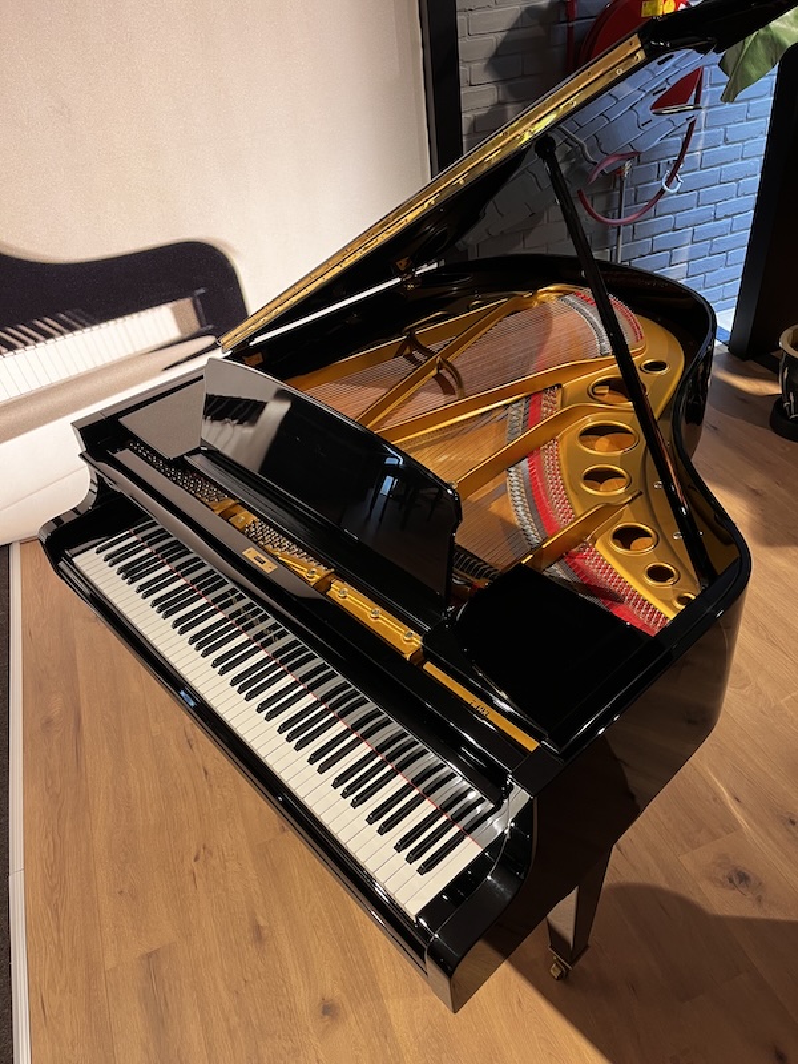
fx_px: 799
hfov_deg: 53.1
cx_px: 399
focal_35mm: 26
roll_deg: +7.6
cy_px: 532
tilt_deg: -39.4
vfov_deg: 67.3
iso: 125
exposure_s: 1/50
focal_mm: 5.1
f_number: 1.6
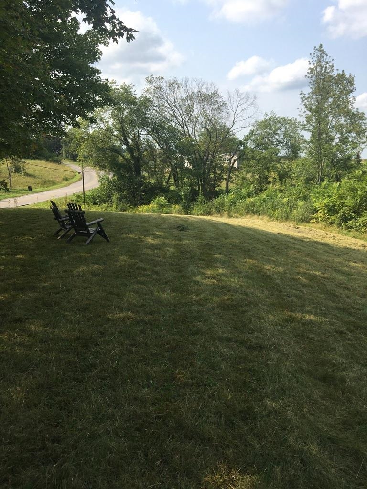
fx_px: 410
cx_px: 184
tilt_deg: -15.4
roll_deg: +0.8
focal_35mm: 29
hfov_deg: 48.2
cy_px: 244
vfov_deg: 61.7
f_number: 2.2
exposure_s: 1/1374
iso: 25
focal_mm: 4.15
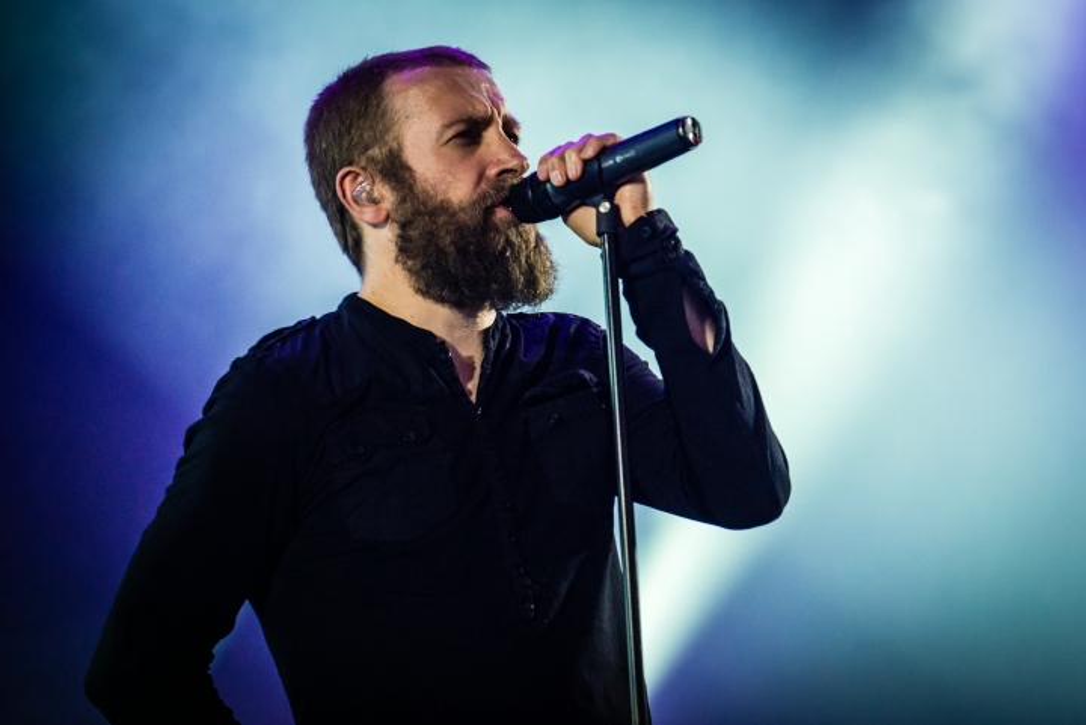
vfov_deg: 10.2
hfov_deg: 15.2
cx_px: 543
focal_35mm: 135
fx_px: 4075
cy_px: 362
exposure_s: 1/320
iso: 3200
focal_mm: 135
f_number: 3.5
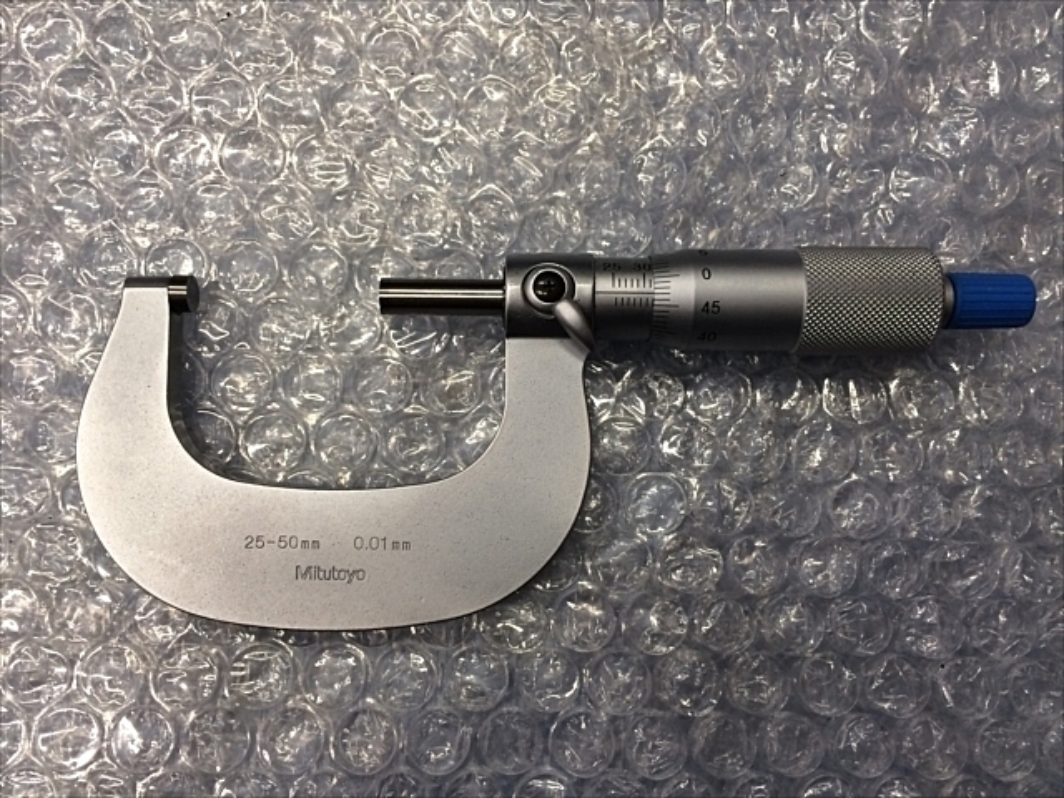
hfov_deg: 61.7
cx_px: 532
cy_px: 399
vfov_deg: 48.2
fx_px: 891
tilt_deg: -83.4
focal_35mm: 29
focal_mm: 4.15
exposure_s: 1/30
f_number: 2.2
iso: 64
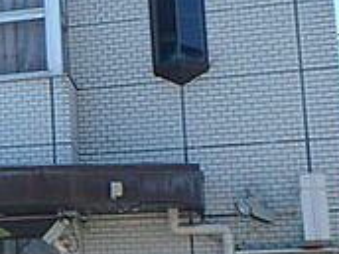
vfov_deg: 13.2
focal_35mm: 112
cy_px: 182
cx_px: -227
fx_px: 1097
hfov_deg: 15.6
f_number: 4.7
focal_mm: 5.6
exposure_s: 1/400
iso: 125
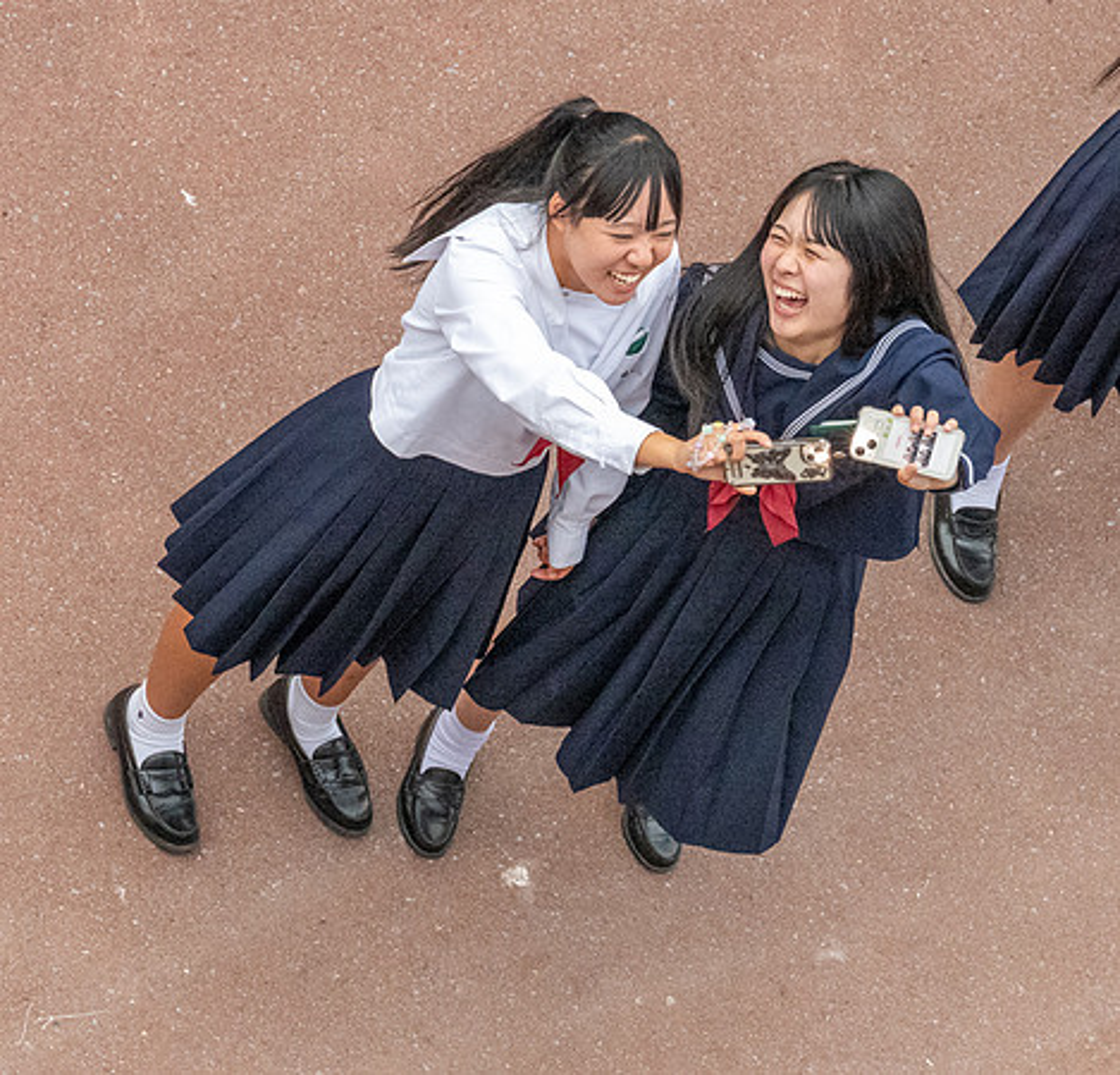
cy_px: 690
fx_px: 27864
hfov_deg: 2.3
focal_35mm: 777
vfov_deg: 2.2
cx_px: 660
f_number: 8
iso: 8000
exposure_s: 1/640
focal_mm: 400
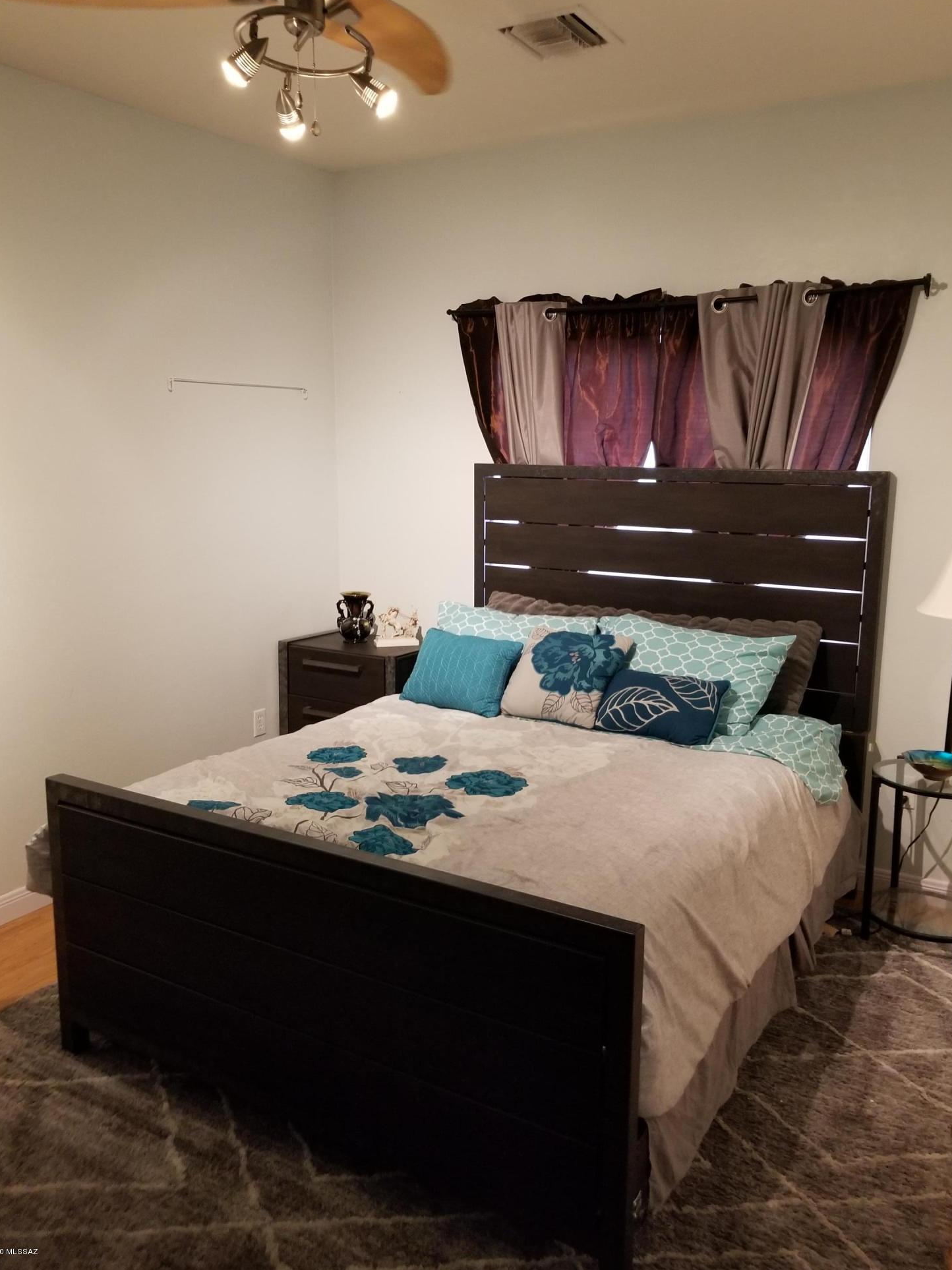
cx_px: 470
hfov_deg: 51.3
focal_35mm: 27
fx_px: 990
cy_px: 634
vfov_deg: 65.3
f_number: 1.7
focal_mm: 4.25
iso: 250
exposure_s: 1/30
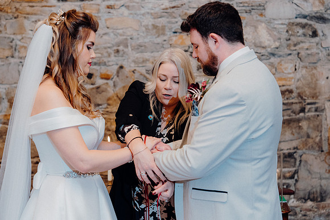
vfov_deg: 19.5
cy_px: 110
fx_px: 642
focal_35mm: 70
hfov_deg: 28.8
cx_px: 165
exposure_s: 1/200
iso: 2500
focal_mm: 70
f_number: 3.5
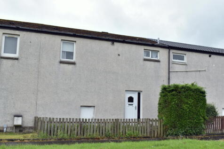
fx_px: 243
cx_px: 112
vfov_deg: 34.2
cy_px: 74
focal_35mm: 39
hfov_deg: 49.6
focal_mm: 26
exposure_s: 1/250
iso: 180
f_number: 8
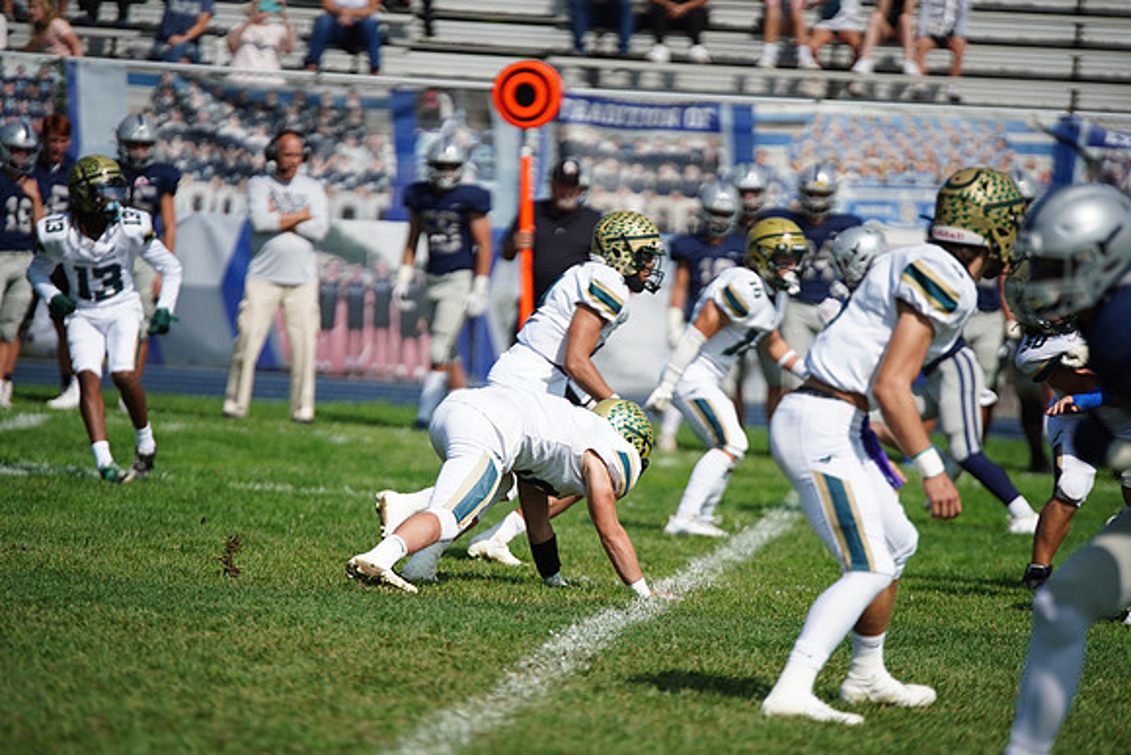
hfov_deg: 6.9
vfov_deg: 4.6
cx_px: 566
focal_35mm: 300
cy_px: 378
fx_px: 9427
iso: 400
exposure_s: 1/8000
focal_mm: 300
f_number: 2.8
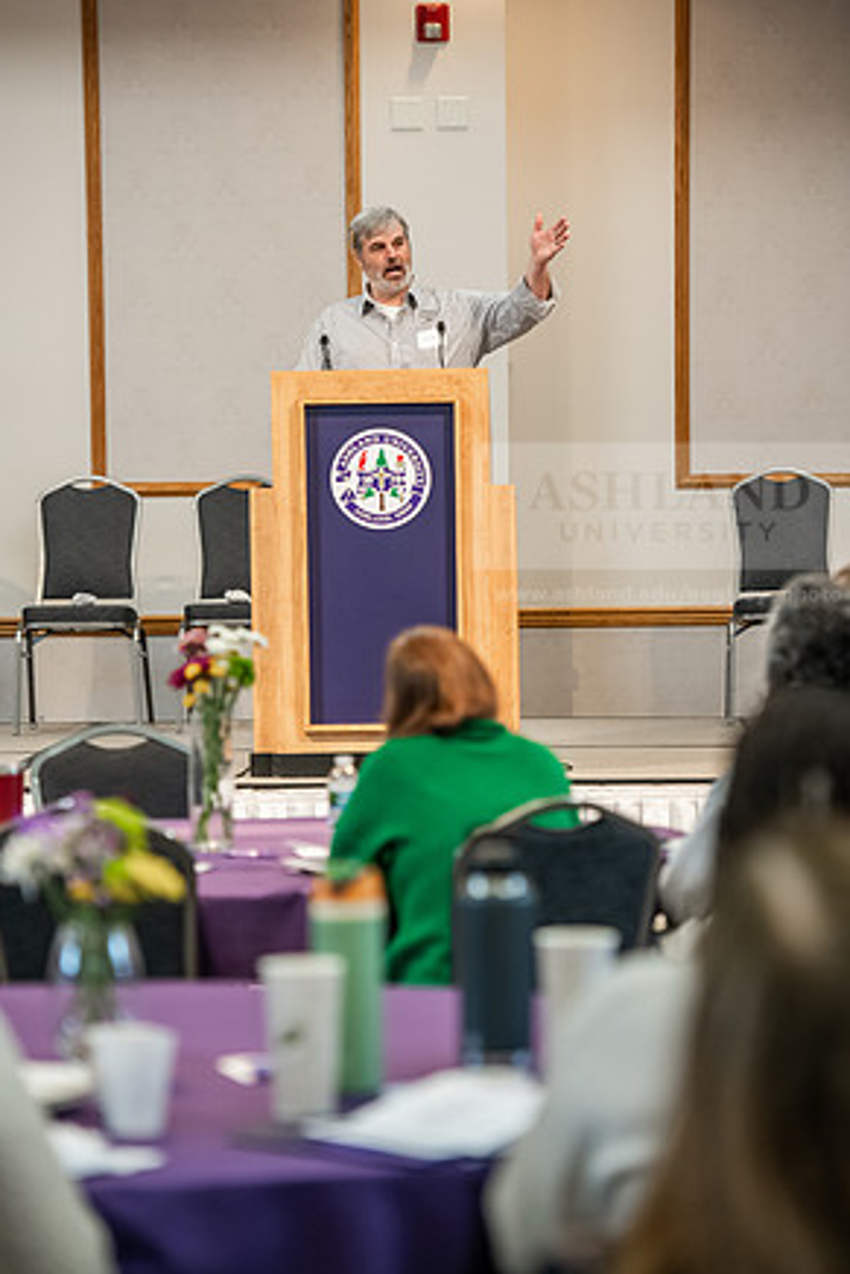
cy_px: 625
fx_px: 4565
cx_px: 426
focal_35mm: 129
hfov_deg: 10.6
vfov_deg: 15.9
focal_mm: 125
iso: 2000
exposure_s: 1/200
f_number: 3.2
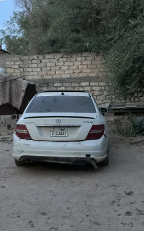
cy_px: 112
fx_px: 365
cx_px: 66
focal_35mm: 58
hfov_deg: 22.3
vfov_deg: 35.1
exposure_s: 1/30
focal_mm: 6.86
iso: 1000
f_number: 1.78
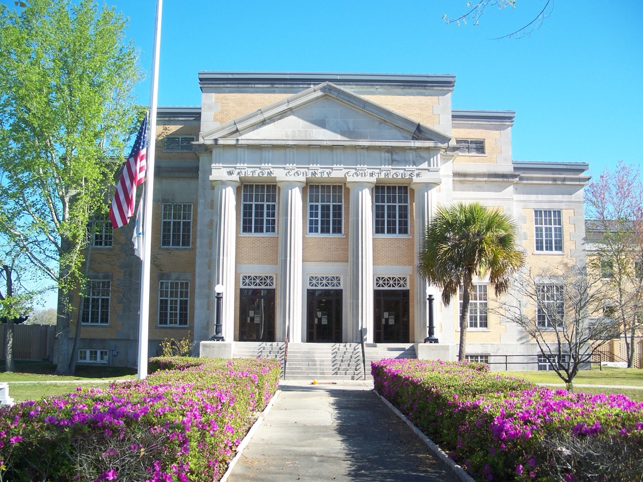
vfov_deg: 37.7
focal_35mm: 38
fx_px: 706
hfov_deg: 49.0
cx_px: 325
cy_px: 242
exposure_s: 1/400
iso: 64
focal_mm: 7.8
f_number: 2.8
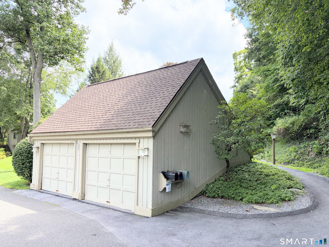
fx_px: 247
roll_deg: +0.1
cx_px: 164
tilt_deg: +4.7
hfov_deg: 67.3
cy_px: 124
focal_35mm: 26
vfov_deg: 53.1
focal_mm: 5.96
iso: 64
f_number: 1.6
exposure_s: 1/1016
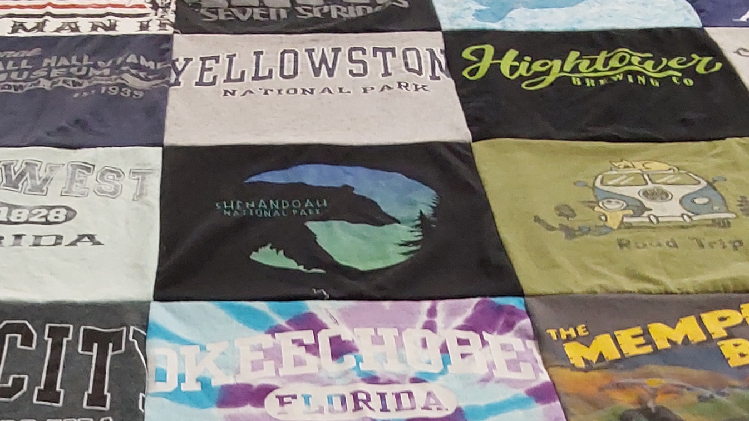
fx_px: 1470
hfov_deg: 28.3
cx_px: 208
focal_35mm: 74
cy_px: 632
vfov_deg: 15.1
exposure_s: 1/60
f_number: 1.9
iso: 125
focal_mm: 2.91
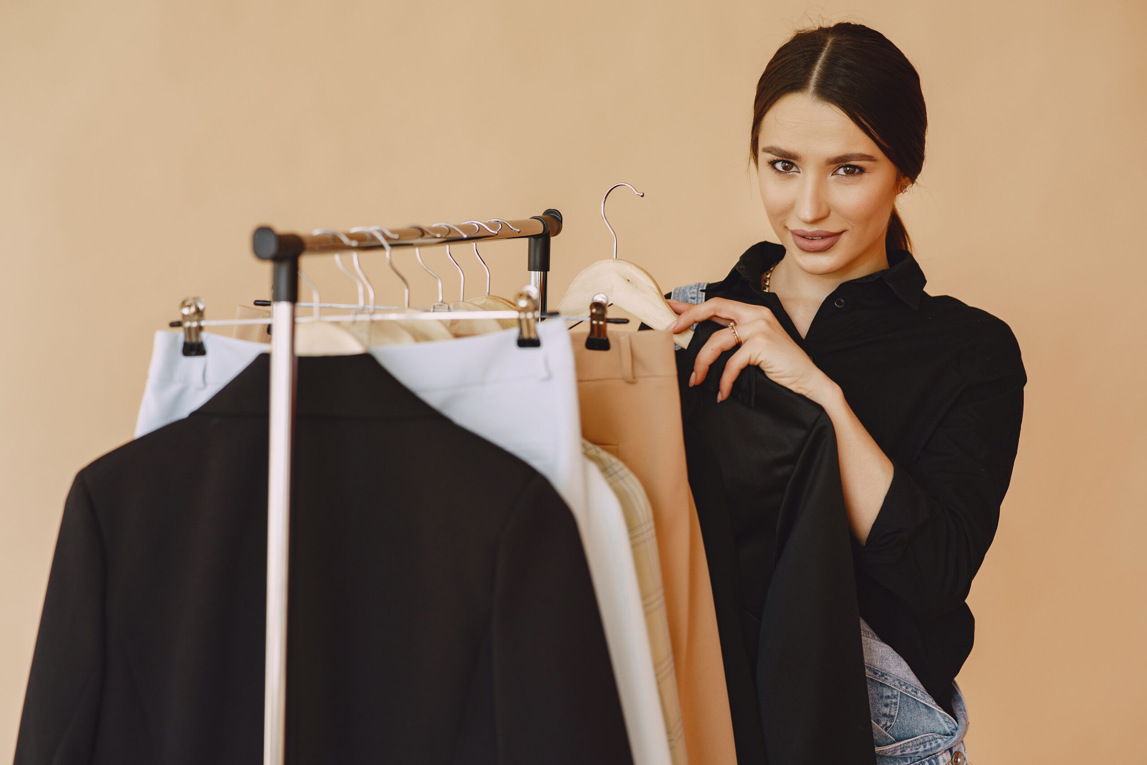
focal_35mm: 85
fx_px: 2708
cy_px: 382
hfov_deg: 23.9
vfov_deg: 16.1
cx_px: 574
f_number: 2.8
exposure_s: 1/640
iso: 400
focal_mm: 85
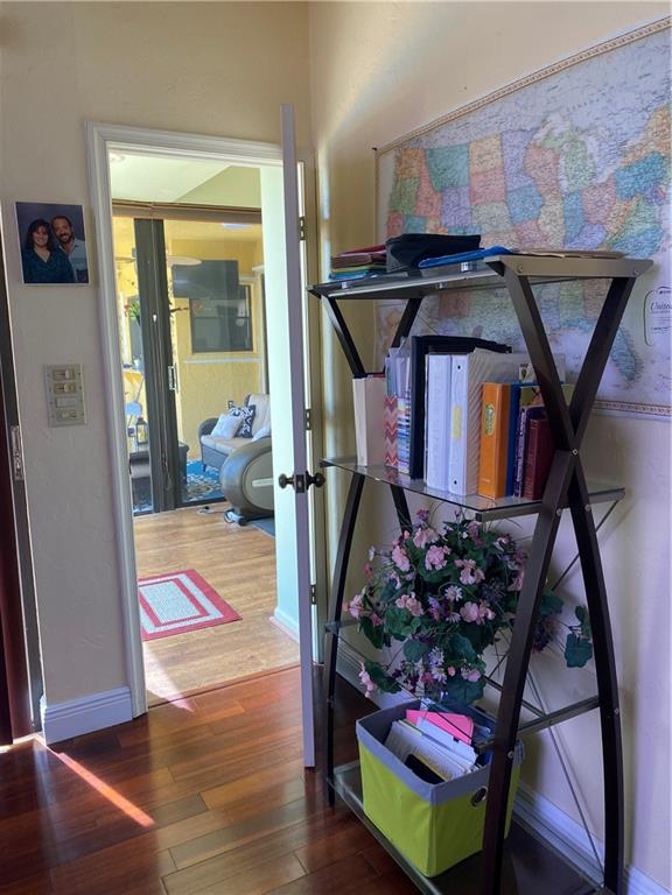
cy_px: 448
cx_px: 336
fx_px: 673
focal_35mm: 26
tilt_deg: -8.5
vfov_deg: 67.3
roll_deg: +1.3
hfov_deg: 53.1
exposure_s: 1/121
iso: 80
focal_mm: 4.25
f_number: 1.8
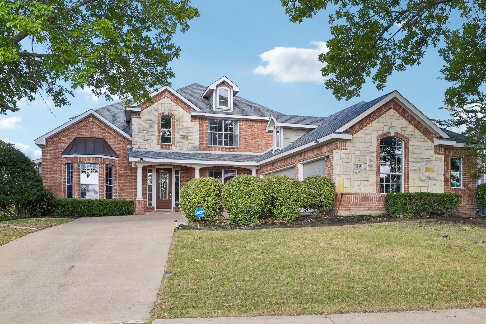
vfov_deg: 43.6
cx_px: 243
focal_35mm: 30
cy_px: 162
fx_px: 405
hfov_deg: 61.9
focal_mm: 30
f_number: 8
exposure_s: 1/500
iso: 400
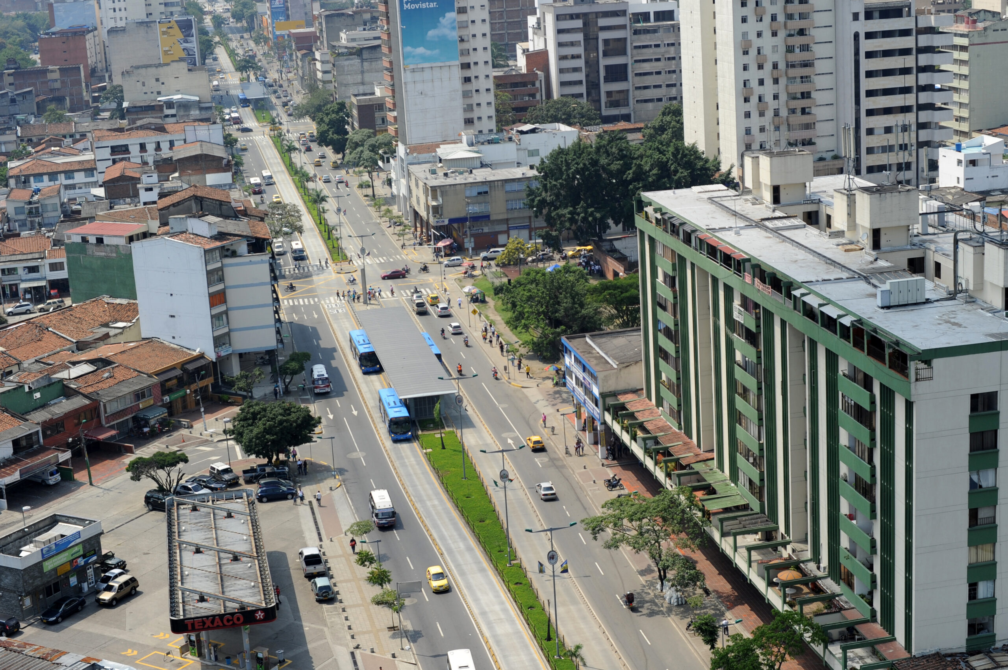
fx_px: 1399
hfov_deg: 39.6
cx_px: 504
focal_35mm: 50
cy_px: 335
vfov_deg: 27.0
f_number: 5.6
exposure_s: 1/1000
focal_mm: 50
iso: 200
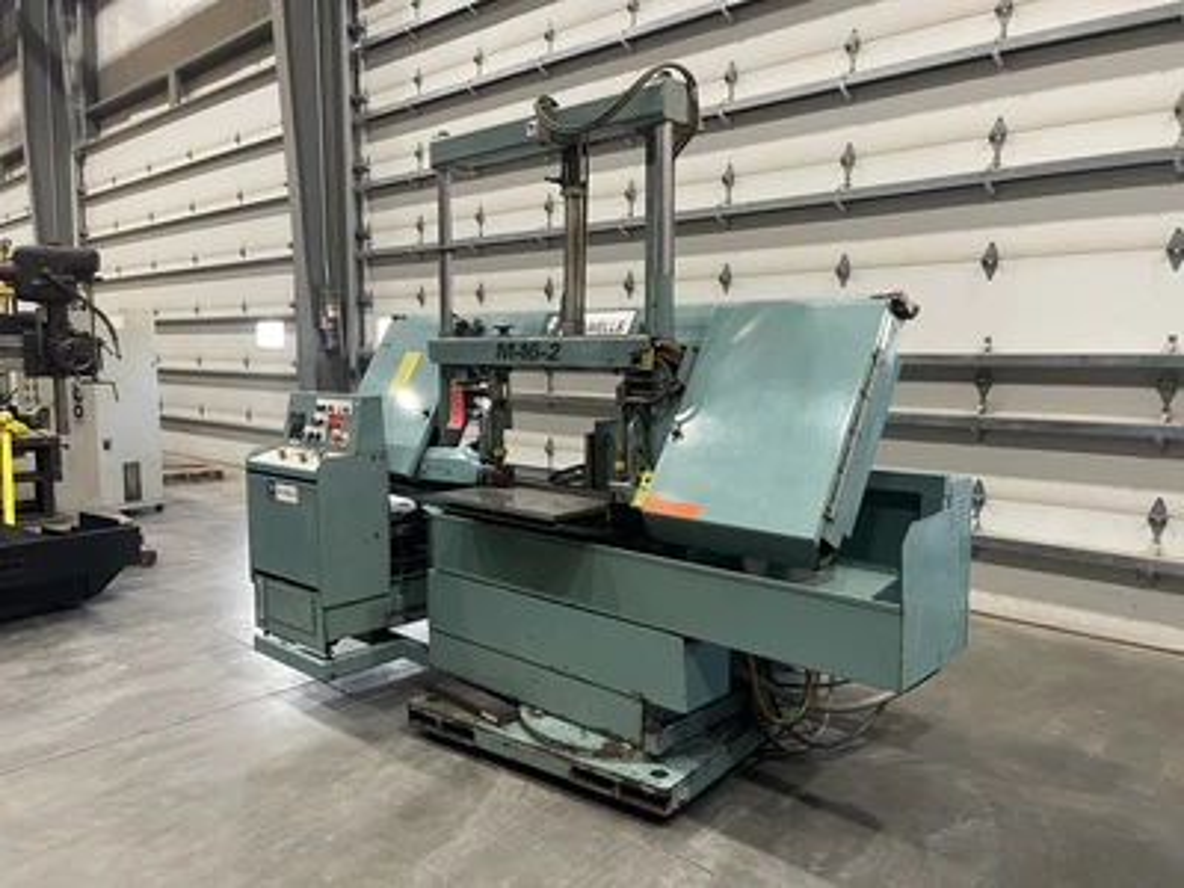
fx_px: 855
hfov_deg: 69.4
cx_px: 592
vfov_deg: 54.9
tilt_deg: -5.9
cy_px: 444
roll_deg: +1.2
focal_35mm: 25
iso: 320
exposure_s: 1/60
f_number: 1.6
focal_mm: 5.1
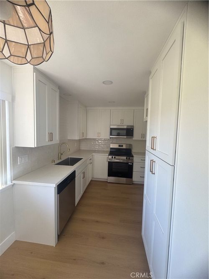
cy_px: 140
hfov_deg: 85.7
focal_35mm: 14
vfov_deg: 102.1
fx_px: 113
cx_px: 104
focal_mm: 2.22
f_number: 2.2
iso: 80
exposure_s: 1/99
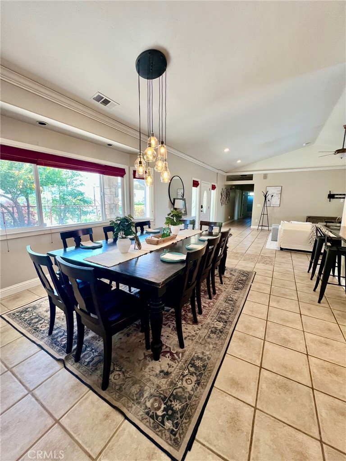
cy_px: 230
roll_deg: -0.8
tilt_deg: -8.6
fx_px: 173
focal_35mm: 13
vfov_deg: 106.2
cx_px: 173
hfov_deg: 89.9
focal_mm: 1.57
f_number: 1.8
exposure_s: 1/120
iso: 160
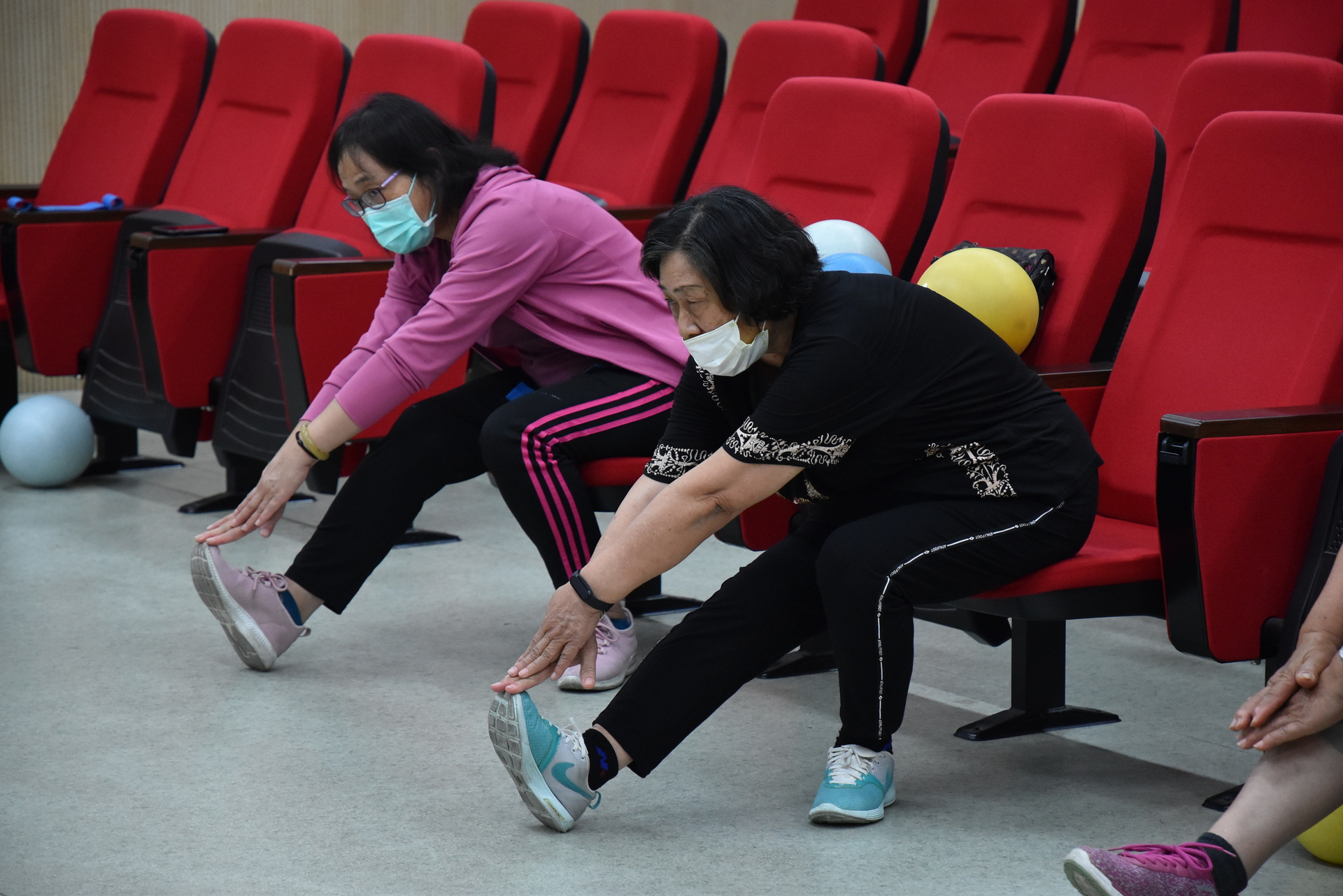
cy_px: 448
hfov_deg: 17.1
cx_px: 672
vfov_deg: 11.4
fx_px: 4477
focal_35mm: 120
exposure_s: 1/250
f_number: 4
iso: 2000
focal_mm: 80
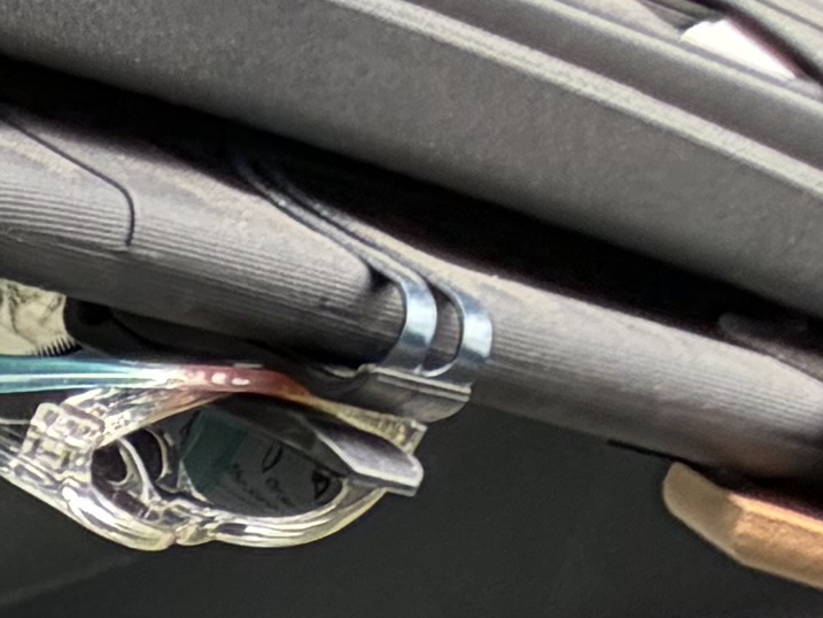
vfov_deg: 6.2
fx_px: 4922
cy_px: 2264
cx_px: -2351
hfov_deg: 7.3
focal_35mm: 207
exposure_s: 1/485
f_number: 1.6
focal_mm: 5.96
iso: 50
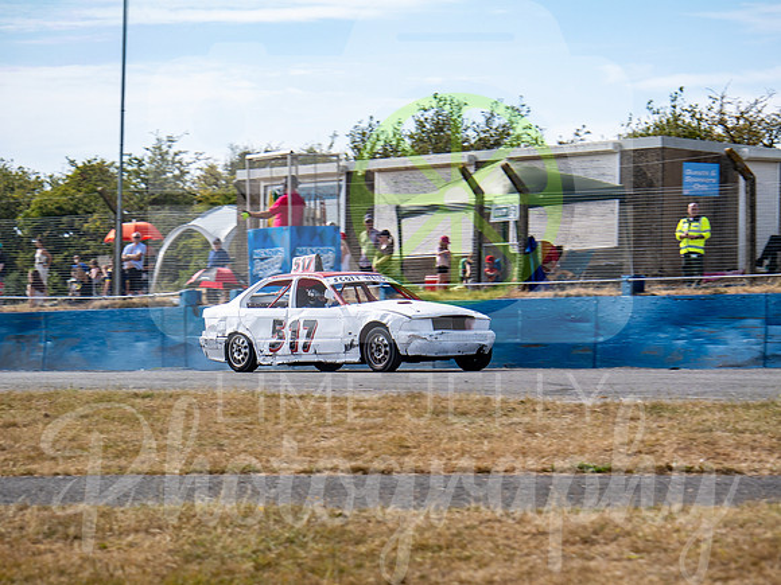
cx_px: 391
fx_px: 3483
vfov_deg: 9.6
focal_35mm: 154
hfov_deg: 12.8
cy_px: 322
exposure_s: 1/320
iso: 100
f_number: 4
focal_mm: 70
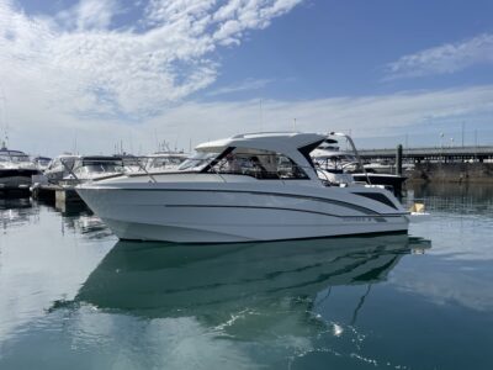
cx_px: 246
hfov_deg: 67.3
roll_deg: +0.3
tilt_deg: -2.0
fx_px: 370
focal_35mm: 26
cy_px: 185
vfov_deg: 53.1
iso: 32
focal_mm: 4.2
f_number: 1.6
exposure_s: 1/6135
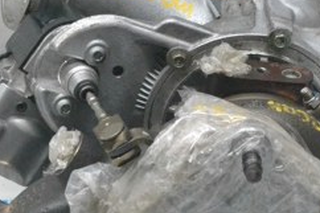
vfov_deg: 9.1
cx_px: 250
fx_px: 1341
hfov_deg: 13.5
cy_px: 116
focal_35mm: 151
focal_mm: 38
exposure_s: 1/160
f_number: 10
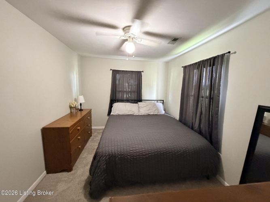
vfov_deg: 85.7
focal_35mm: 14
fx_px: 109
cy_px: 101
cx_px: 135
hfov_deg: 102.1
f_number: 2.2
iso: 1250
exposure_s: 1/60
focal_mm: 2.22
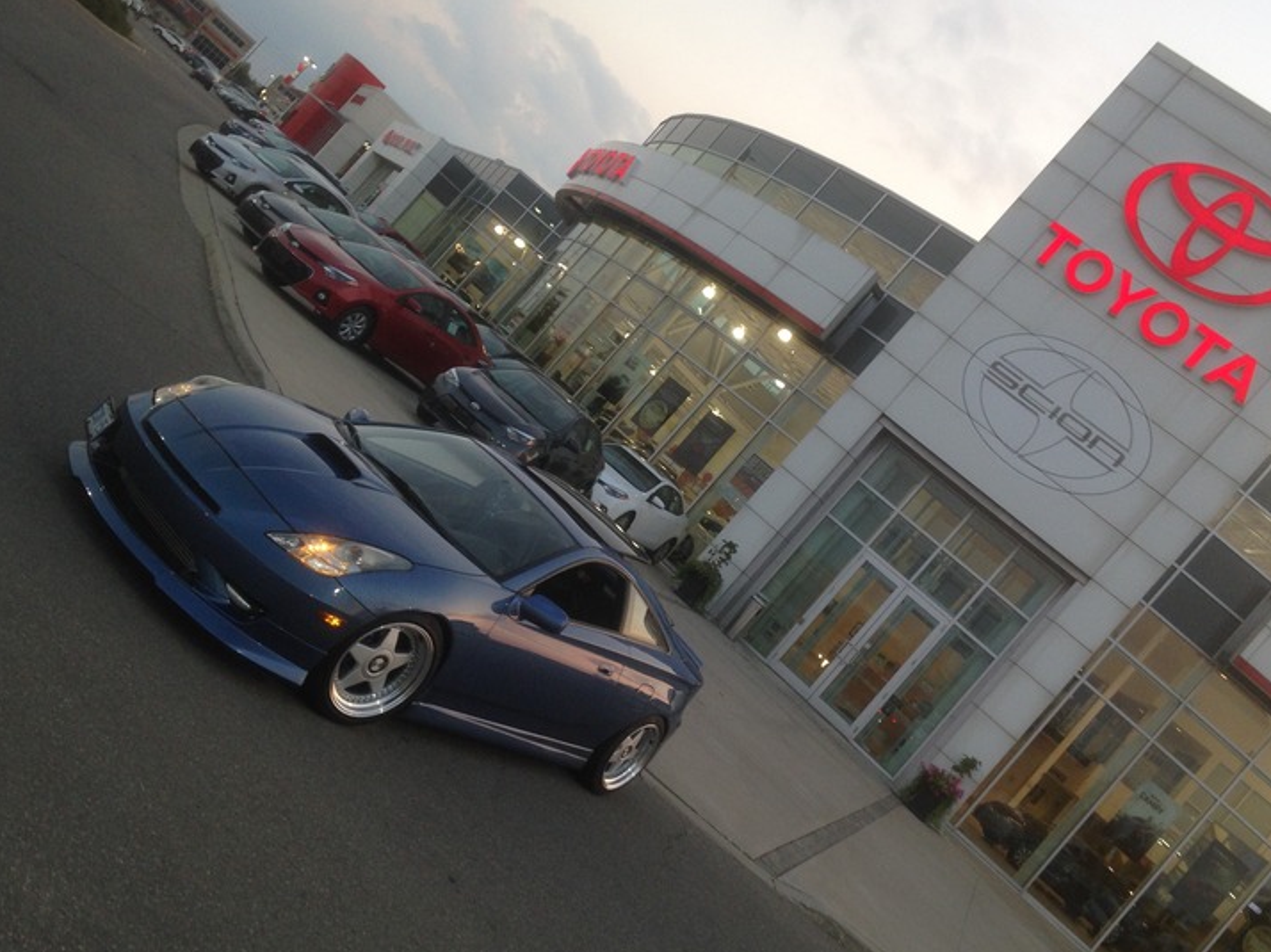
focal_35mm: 37
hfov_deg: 50.1
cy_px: 445
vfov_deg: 38.6
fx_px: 1358
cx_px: 705
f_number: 2.4
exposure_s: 1/60
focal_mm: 4.12
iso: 64
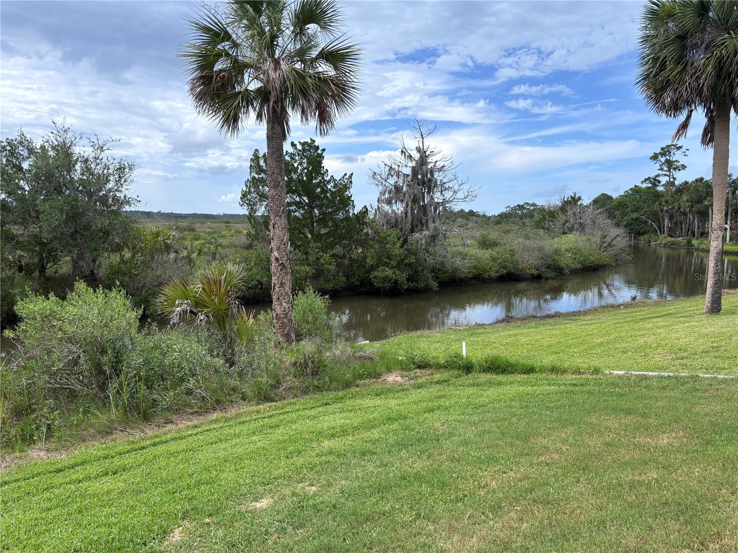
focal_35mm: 26
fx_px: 554
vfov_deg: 53.1
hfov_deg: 67.3
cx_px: 369
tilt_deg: -6.1
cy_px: 276
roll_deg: -0.8
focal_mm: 5.96
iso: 50
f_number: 1.6
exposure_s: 1/3311
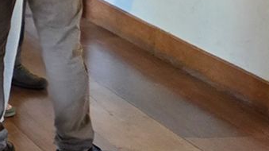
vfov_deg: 8.0
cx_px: -417
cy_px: -85
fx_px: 1055
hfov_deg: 11.5
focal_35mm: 148
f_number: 1.8
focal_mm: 5.4
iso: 500
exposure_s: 1/120
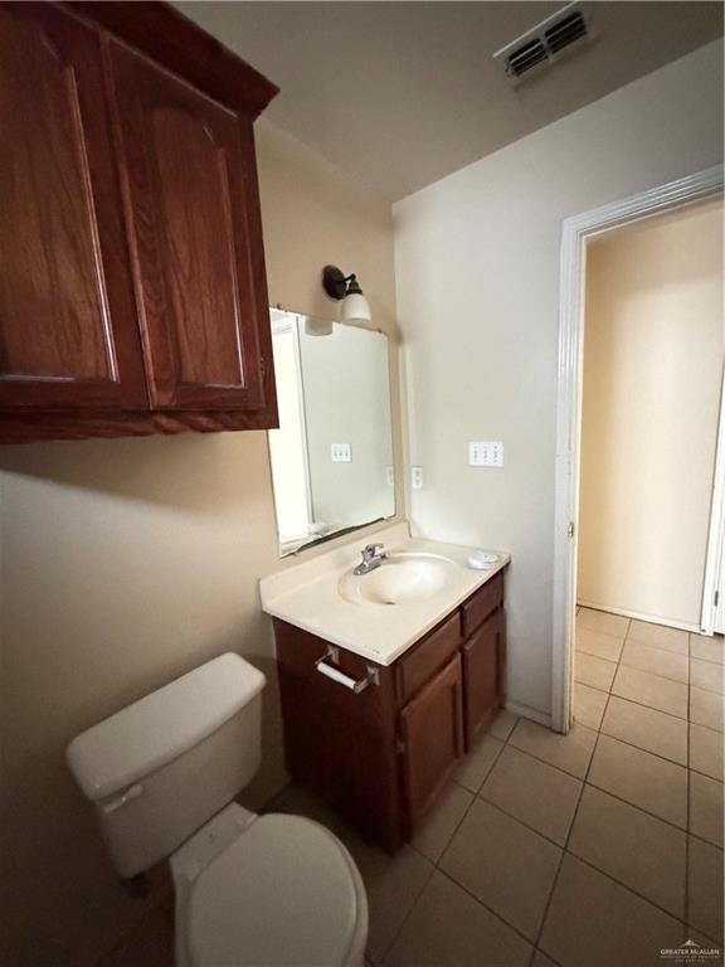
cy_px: 484
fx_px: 391
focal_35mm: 14
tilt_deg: -7.8
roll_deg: +2.6
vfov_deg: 102.1
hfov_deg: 85.7
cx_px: 362
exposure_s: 1/17
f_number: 2.2
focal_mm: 2.22
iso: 3200
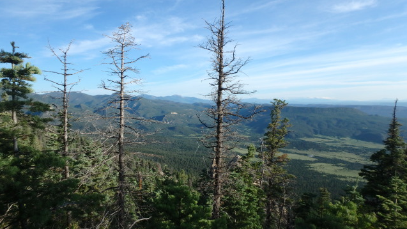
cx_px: 203
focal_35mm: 23
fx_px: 248
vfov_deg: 49.5
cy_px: 112
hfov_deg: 78.7
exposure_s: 1/800
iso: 125
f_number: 3.5
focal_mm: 3.7
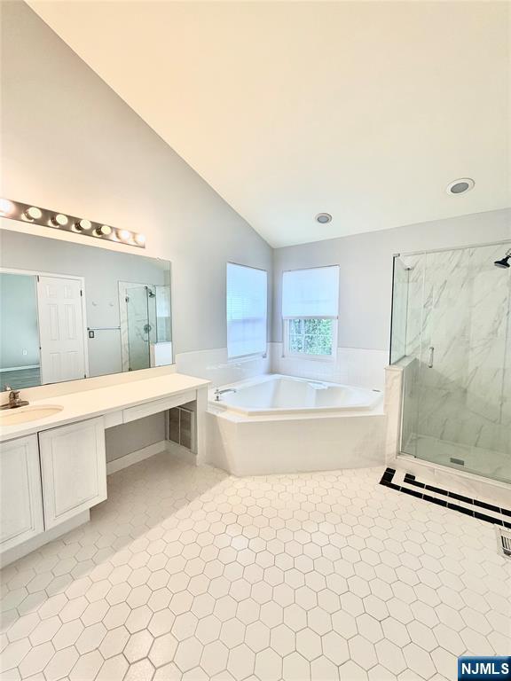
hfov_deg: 85.7
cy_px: 340
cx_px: 256
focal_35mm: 14
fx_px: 276
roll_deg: -0.1
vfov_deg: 102.1
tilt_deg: -4.1
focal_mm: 2.22
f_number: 2.2
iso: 125
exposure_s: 1/120
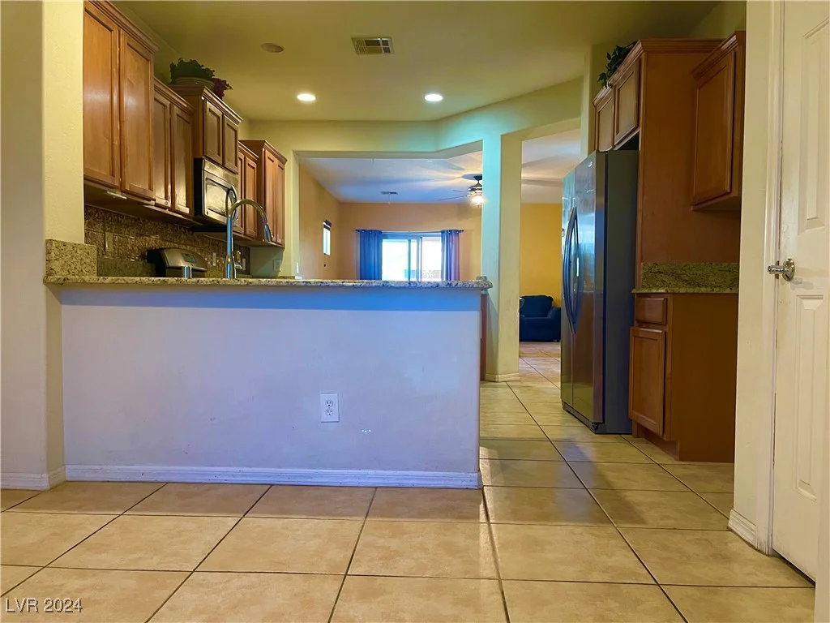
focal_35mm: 25
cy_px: 312
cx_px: 415
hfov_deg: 69.4
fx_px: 599
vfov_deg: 54.9
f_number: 1.6
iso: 400
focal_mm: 5.1
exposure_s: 1/60
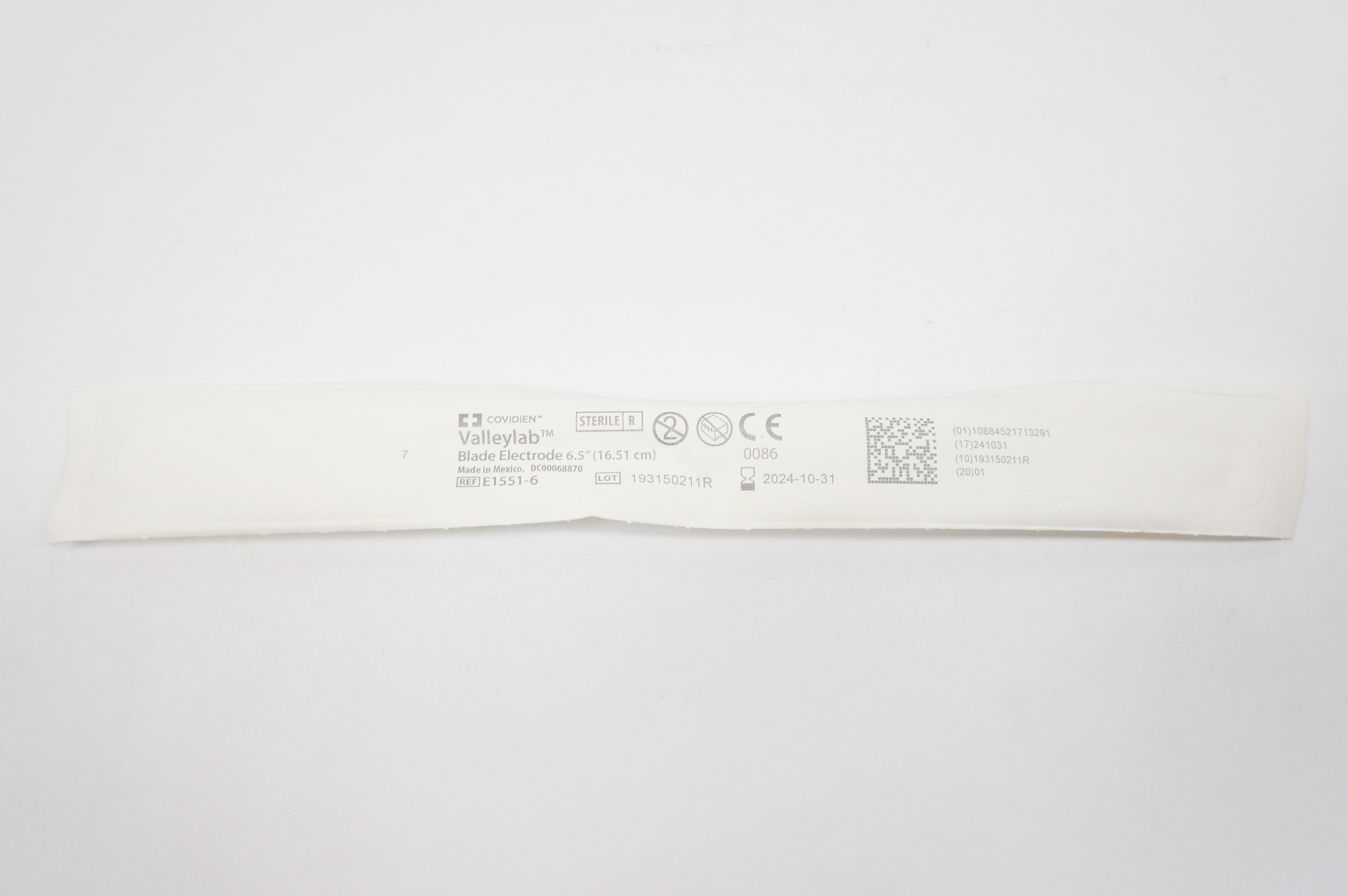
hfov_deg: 62.0
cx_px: 674
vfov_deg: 43.5
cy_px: 448
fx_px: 1122
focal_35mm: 30
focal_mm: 20
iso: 400
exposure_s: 1/60
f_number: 6.3
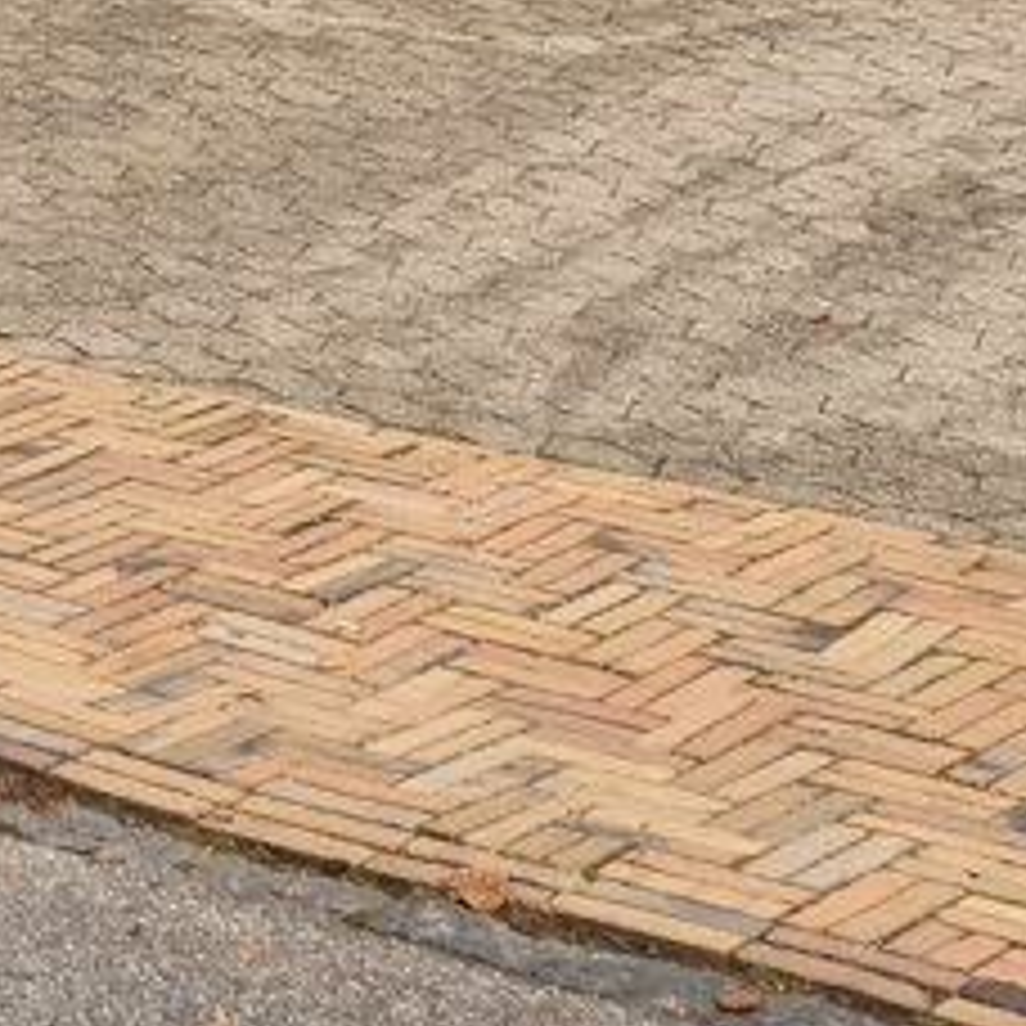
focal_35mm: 134
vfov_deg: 11.7
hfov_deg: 12.2
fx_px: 4493
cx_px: -698
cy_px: -1017
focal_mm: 20
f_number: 8
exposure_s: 1/400
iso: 250
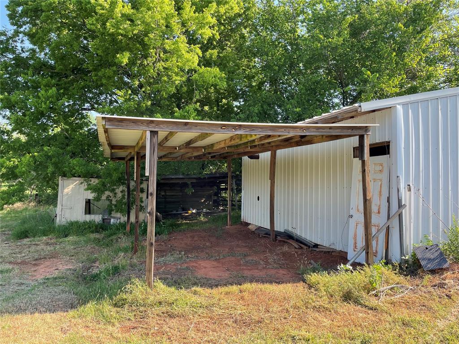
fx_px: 345
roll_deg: -1.5
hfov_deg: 67.3
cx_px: 230
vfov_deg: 53.1
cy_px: 172
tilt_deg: +3.3
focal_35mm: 26
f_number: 1.6
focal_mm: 4.2
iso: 32
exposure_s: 1/500
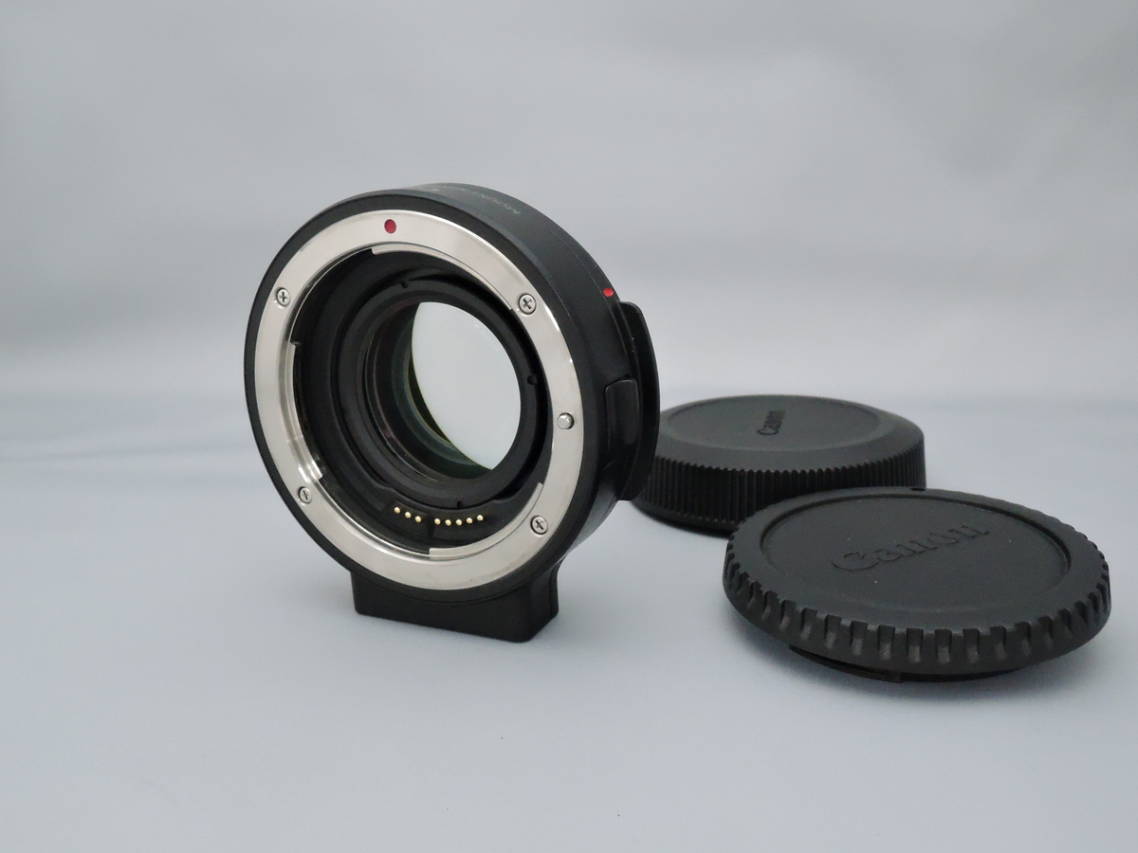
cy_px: 426
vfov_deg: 40.7
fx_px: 1151
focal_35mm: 35
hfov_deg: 52.6
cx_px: 569
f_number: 5.6
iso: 1600
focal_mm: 7.5
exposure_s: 1/125
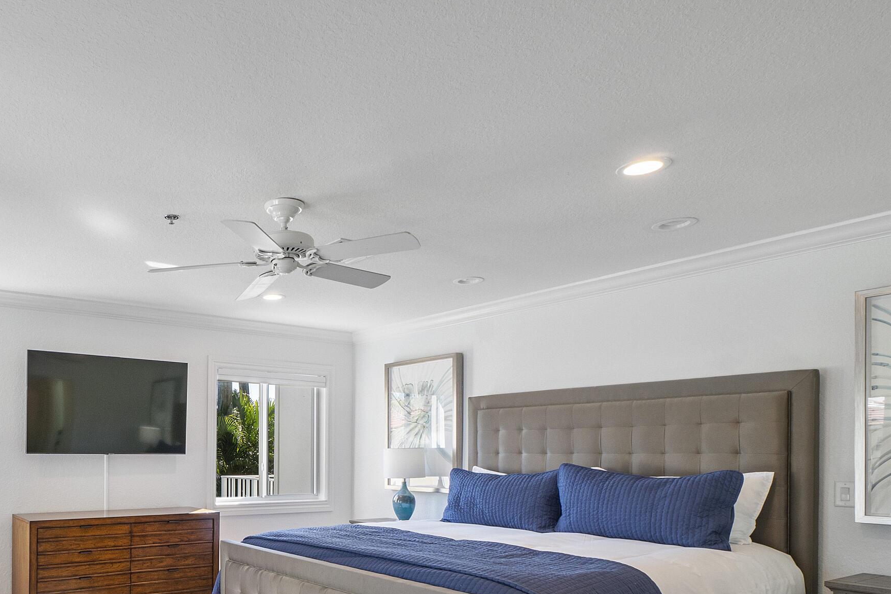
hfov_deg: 65.3
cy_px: 452
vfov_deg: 47.5
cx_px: 226
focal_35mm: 26
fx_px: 643
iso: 160
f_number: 11
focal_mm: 10
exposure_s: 1/15
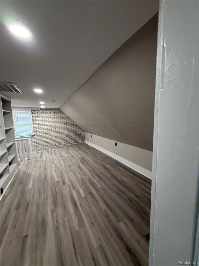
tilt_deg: -9.2
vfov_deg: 102.1
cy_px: 133
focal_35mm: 14
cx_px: 100
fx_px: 107
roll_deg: +1.9
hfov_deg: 85.7
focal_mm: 2.22
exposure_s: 1/60
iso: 250
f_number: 2.2
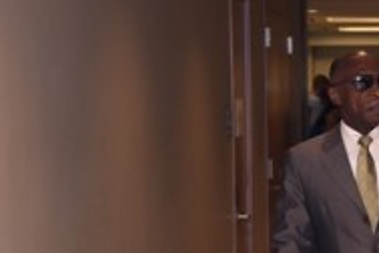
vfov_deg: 8.2
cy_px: 217
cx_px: 403
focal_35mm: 167
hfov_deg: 12.1
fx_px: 1758
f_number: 5.6
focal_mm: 50
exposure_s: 1/200
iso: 1000
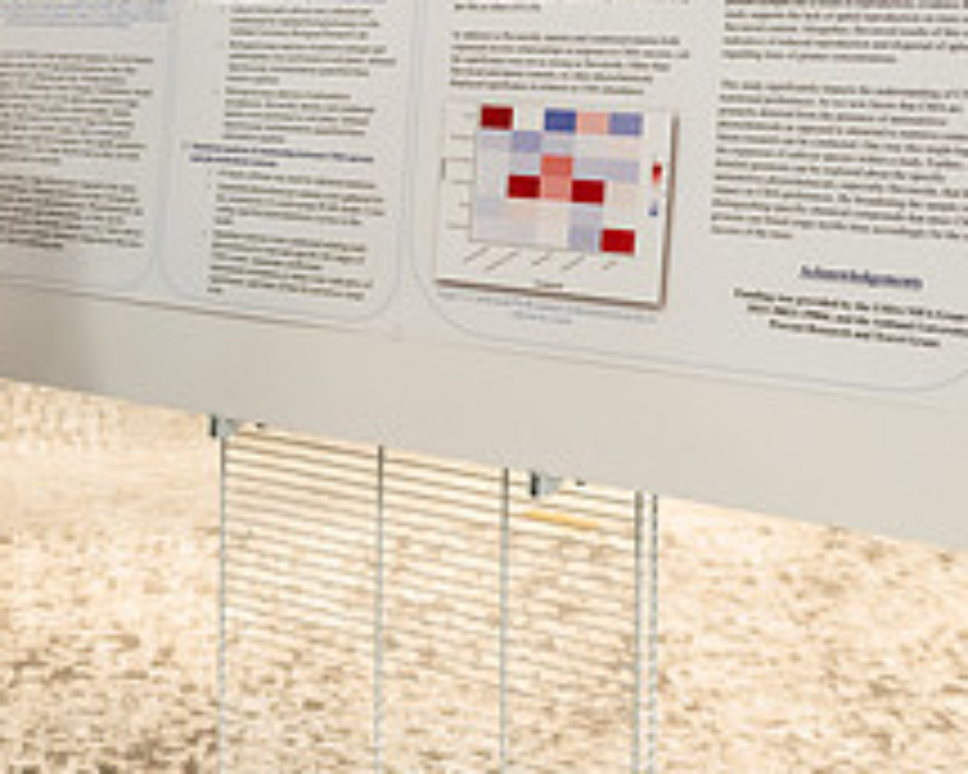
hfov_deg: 22.7
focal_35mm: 81
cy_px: -11
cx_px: 18
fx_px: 2321
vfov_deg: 18.4
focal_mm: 32
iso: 3200
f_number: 3.5
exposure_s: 1/160
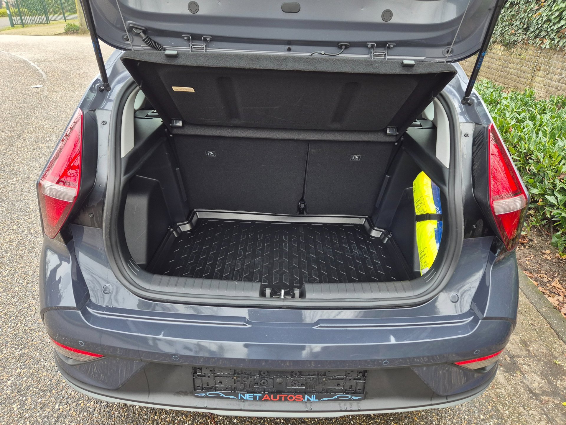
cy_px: 212
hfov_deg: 73.9
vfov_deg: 58.9
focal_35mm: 23
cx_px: 283
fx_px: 376
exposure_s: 1/180
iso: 100
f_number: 1.8
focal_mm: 5.4
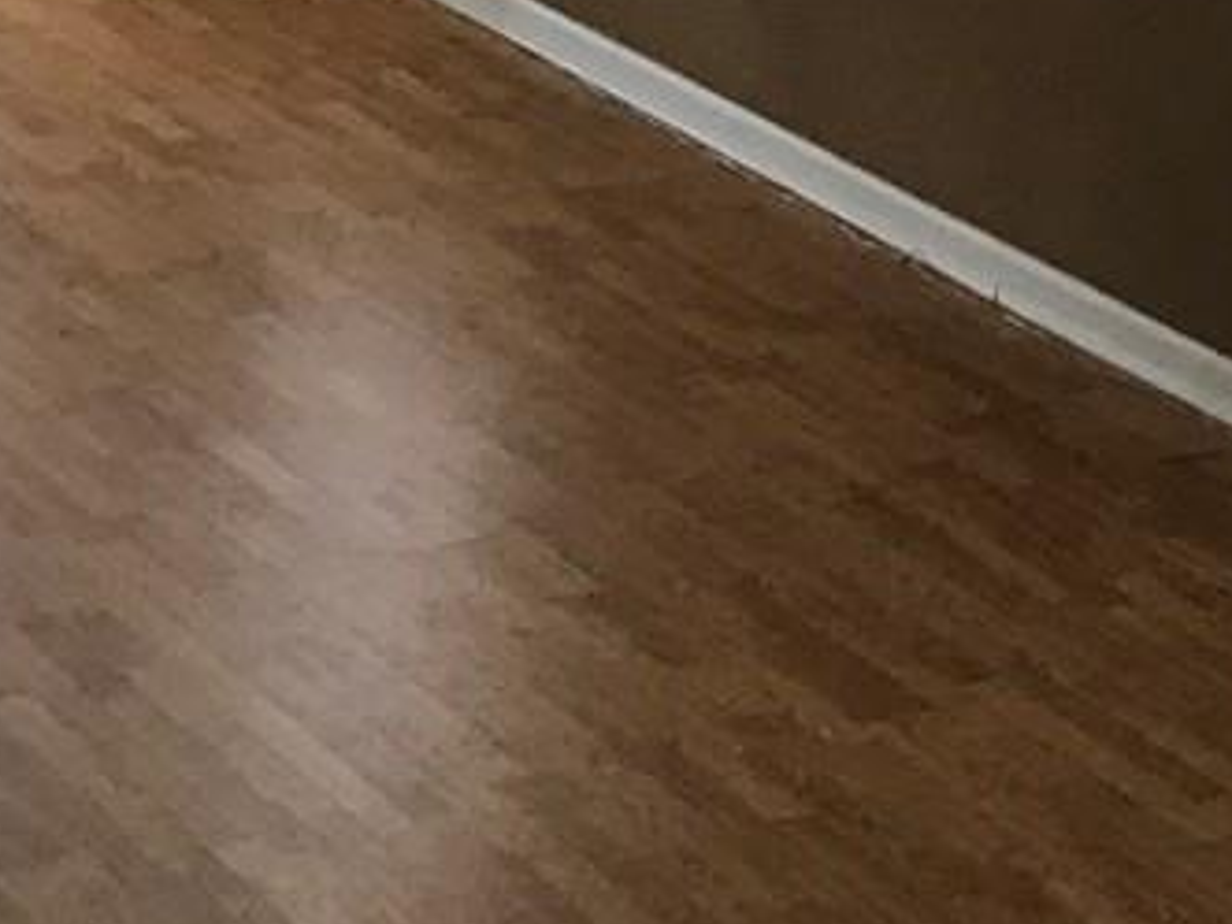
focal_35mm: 135
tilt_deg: -15.7
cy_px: -26
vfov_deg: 10.9
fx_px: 4805
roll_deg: -3.5
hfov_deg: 14.6
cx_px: 327
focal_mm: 3.99
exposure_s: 1/30
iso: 32
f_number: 1.8
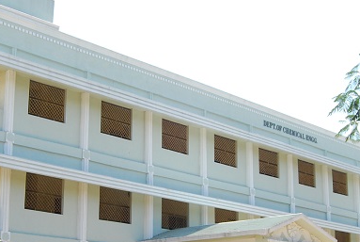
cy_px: 185
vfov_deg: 19.7
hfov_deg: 29.1
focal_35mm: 69
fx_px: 691
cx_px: 152
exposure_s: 1/1000
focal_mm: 22
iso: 400
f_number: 5.6
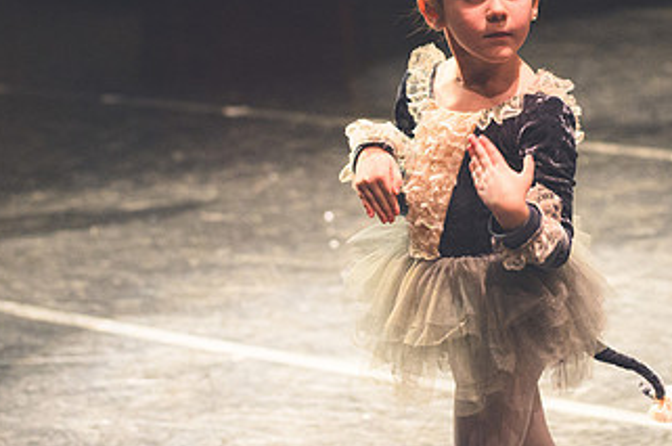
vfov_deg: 7.2
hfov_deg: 10.8
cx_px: 494
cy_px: 264
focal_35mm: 190
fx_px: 3541
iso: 3200
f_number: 2.8
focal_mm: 70
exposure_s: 1/400
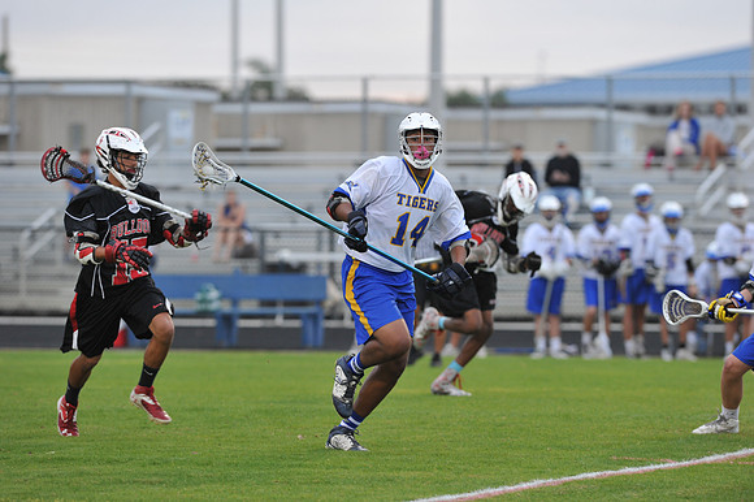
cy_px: 251
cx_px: 377
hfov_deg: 6.9
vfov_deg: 4.6
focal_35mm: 300
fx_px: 6280
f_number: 5
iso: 1250
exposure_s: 1/400
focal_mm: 300
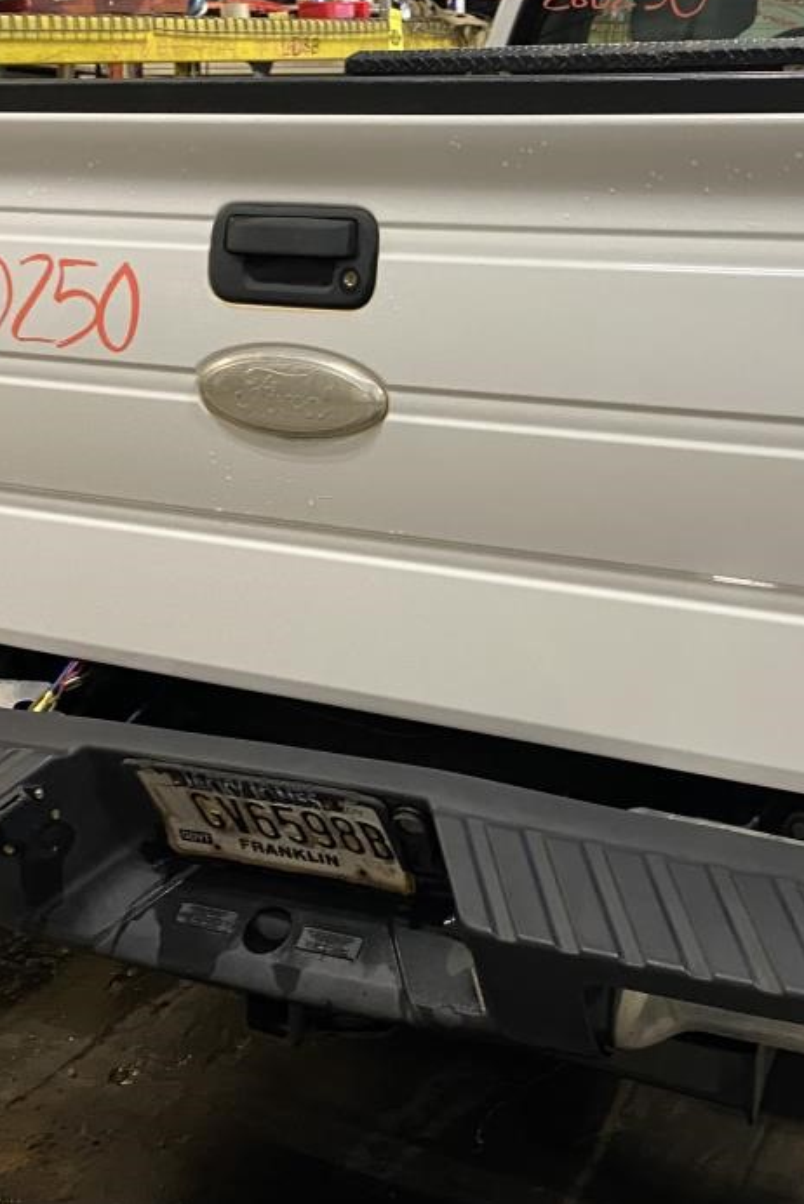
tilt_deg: -10.5
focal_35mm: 50
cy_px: 419
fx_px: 1673
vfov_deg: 39.2
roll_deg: +2.4
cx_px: 486
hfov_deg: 27.0
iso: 250
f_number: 1.8
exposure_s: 1/60
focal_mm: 4.25
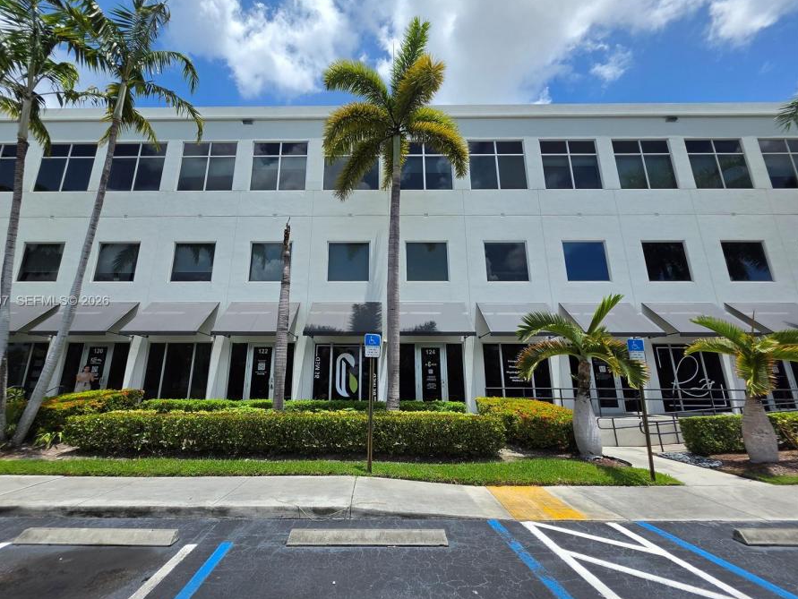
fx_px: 323
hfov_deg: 101.9
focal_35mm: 14
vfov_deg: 85.7
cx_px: 372
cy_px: 302
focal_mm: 2.2
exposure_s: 1/2391
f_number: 1.9
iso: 32
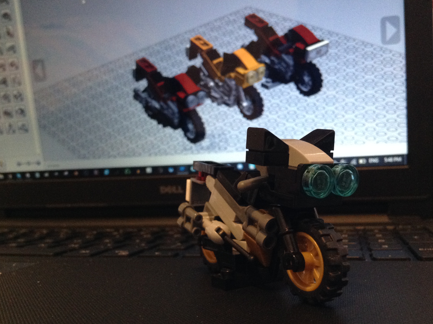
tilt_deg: -1.4
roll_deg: -0.4
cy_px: 172
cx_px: 217
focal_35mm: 36
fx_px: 450
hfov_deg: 51.4
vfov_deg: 39.5
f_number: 2.4
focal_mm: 3.3
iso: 250
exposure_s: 1/24
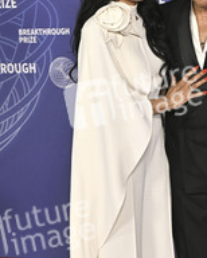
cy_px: 165
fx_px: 658
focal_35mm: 86
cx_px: 172
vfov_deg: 22.1
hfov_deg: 17.7
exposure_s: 1/320
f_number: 4
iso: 2000
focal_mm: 44
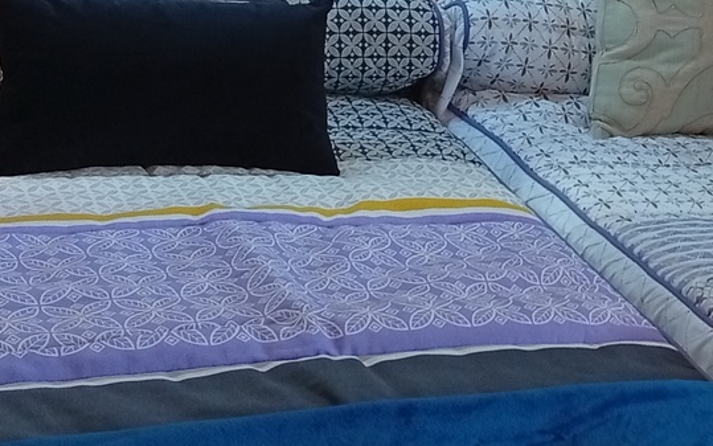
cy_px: 32
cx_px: 761
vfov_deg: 13.2
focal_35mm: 98
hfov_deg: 20.3
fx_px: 1904
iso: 473
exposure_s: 1/33.3
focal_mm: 3.96
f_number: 1.8
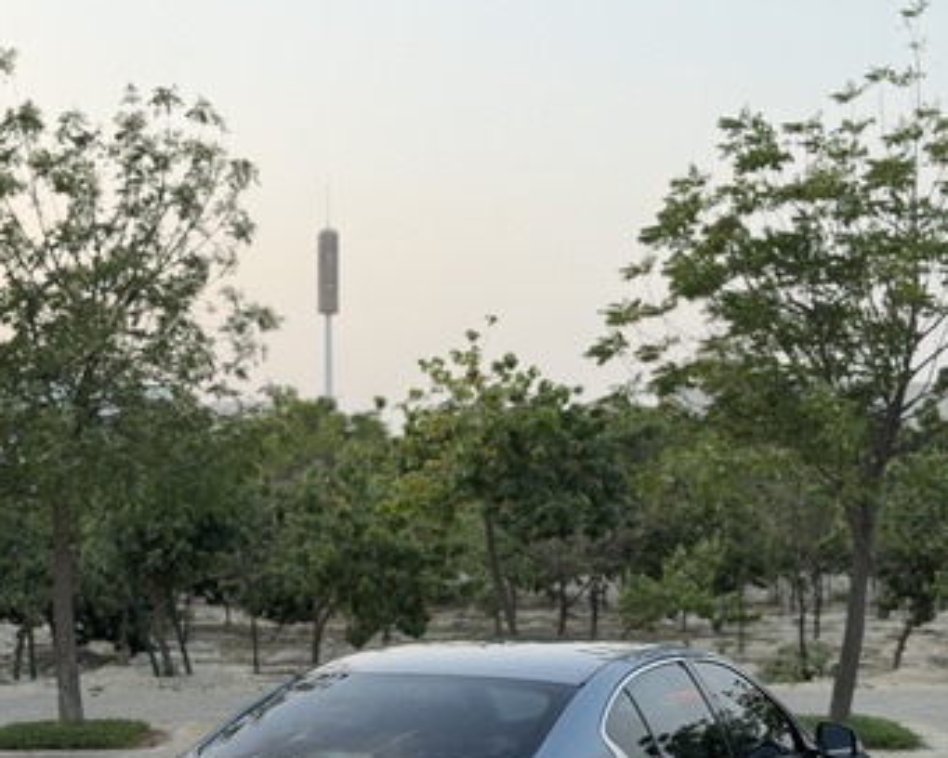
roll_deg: -0.6
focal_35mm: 63
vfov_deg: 23.9
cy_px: 587
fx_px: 1768
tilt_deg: -2.4
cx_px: 473
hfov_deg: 30.0
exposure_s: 1/136
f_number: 1.78
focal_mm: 6.76
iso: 50
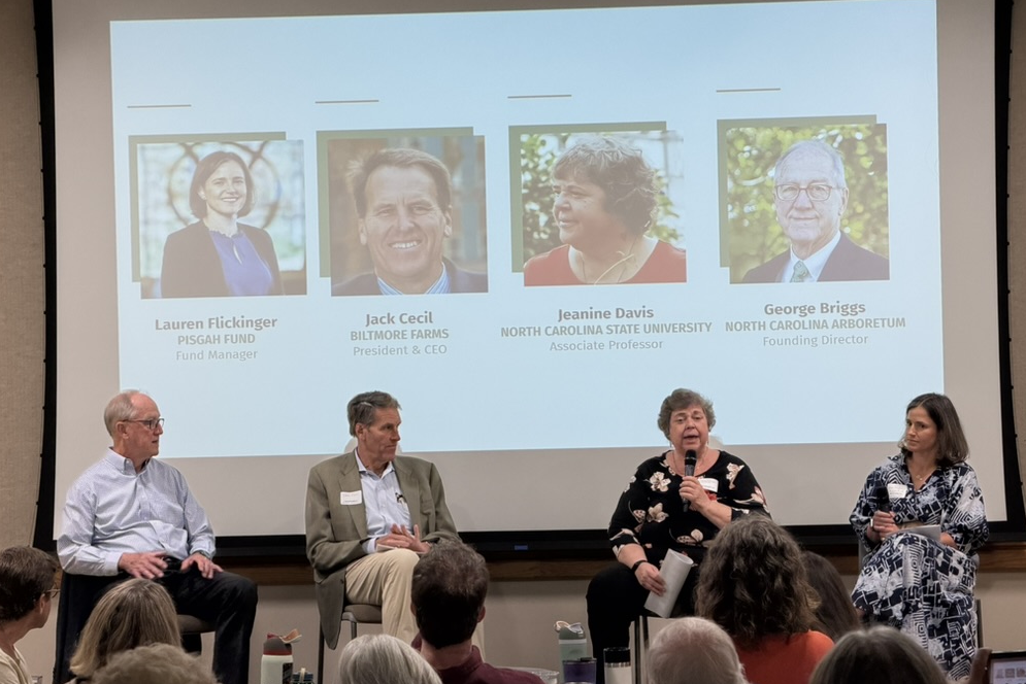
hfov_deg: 19.1
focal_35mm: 107
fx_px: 3050
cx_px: 519
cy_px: 342
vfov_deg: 12.8
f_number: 2.8
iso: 250
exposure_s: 1/60
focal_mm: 16.89
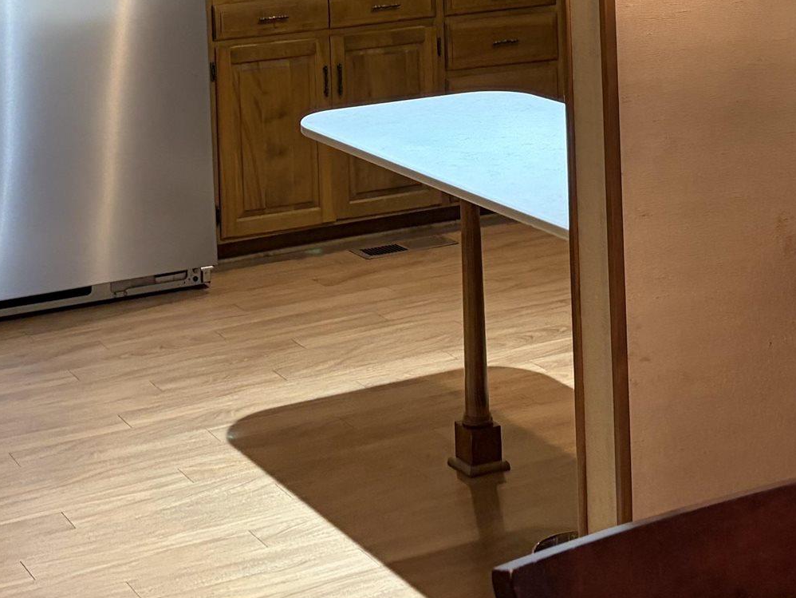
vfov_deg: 17.6
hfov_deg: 24.4
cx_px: 378
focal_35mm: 80
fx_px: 1840
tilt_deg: -2.7
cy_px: -123
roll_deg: +3.1
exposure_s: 1/60
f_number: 1.6
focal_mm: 5.96
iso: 250
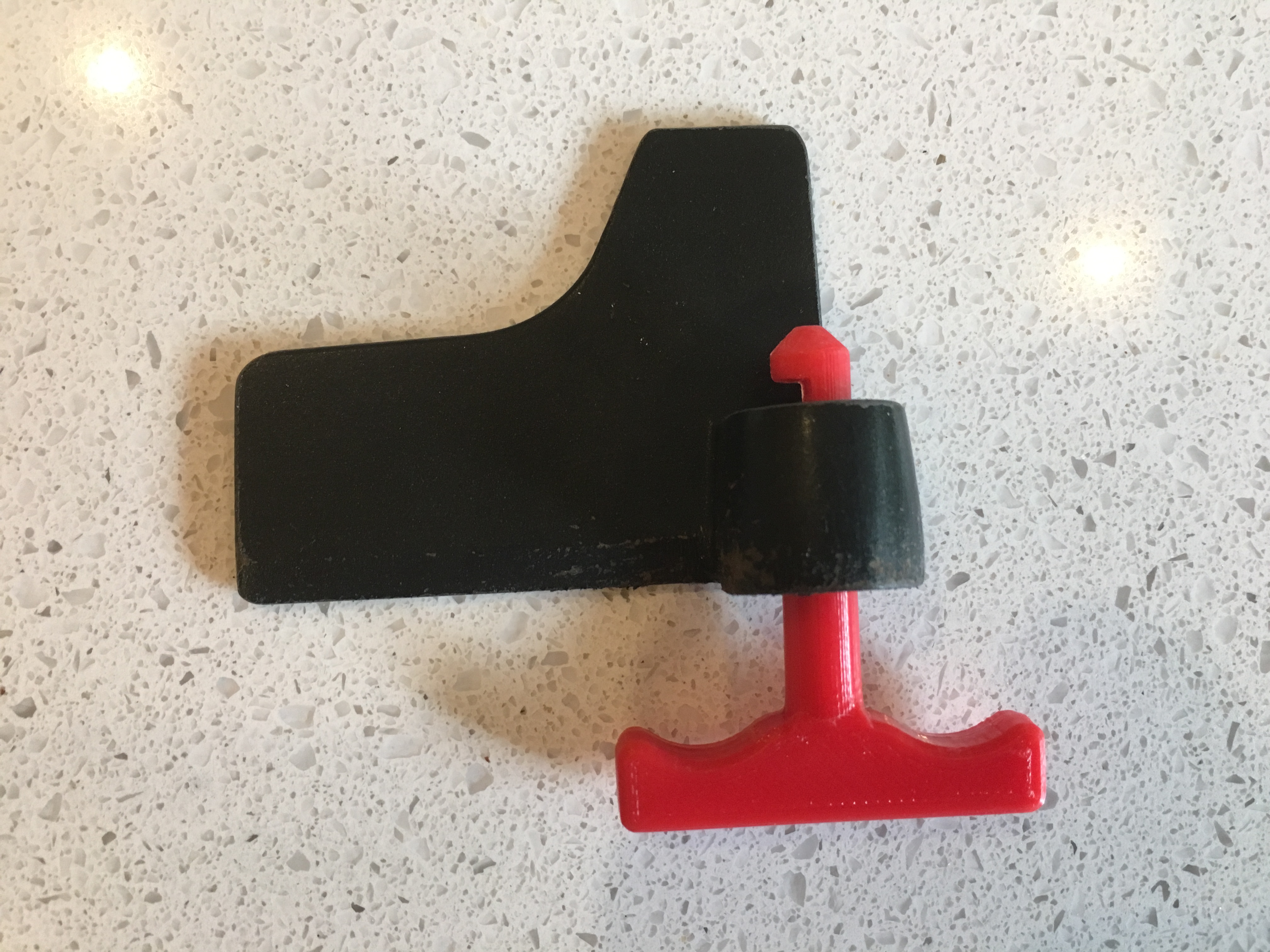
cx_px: 635
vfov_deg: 48.2
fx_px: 1064
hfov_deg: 61.7
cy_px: 476
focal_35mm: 29
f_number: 2.2
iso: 160
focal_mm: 4.15
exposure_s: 1/33
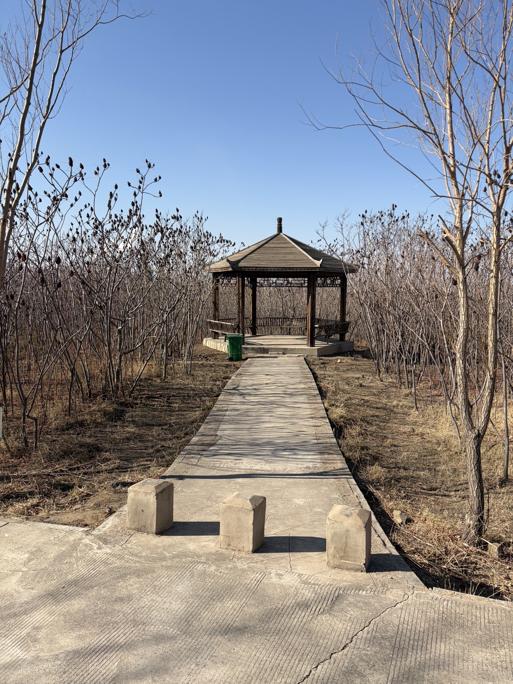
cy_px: 342
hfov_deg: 53.1
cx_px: 256
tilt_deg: -7.6
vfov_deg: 67.3
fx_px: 514
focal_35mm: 26
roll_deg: -0.9
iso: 50
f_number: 1.6
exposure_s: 1/4065
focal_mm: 5.96
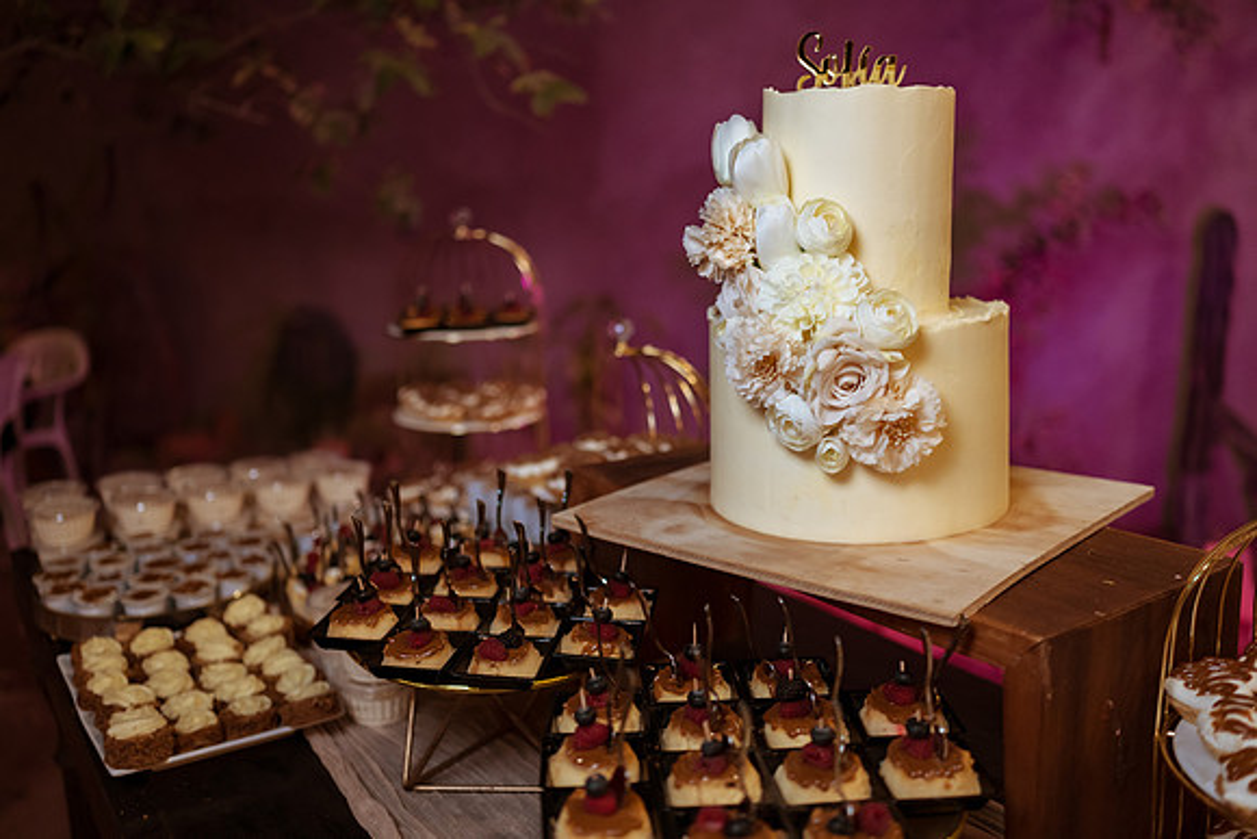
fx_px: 1222
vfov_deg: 37.9
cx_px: 628
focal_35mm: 35
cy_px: 420
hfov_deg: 54.4
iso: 1600
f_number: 1.8
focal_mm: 35
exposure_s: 1/160
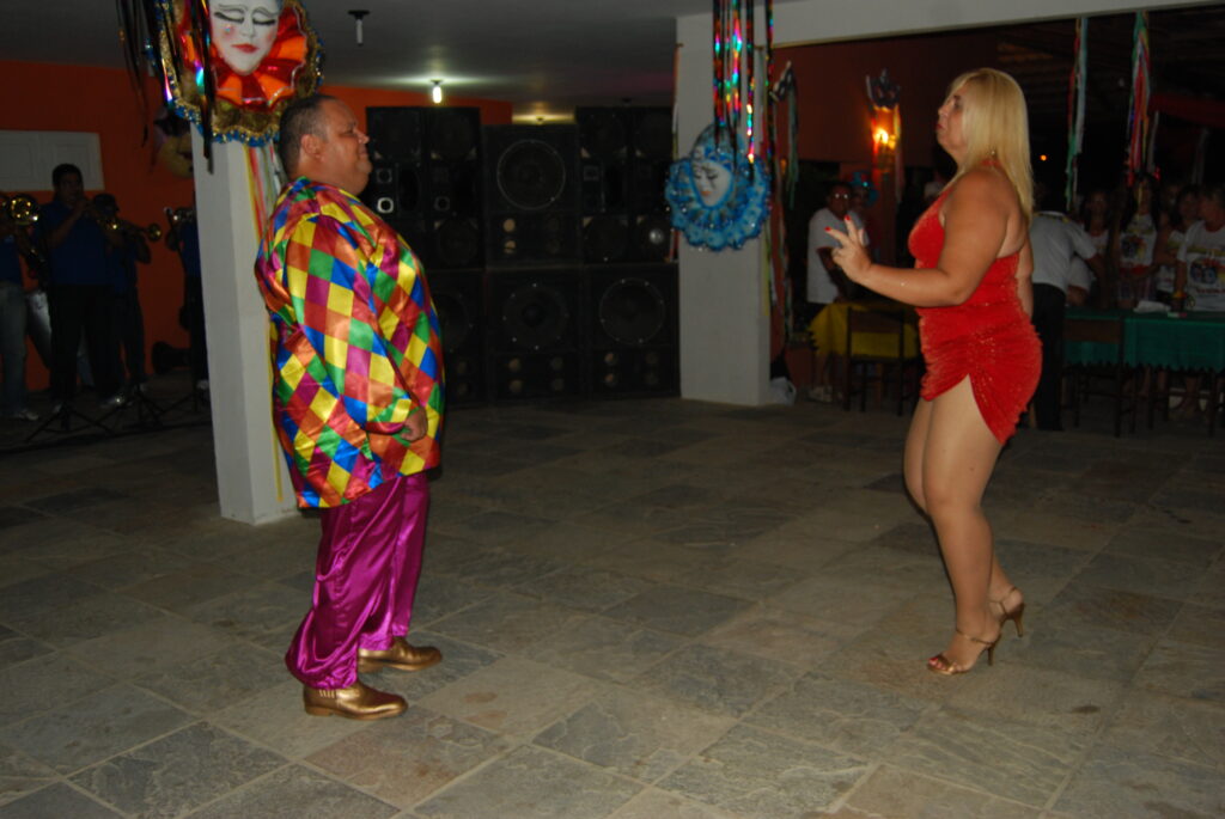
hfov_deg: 57.2
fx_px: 1124
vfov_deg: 40.1
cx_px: 612
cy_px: 410
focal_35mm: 33
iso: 400
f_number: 4
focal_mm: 22
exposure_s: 1/60
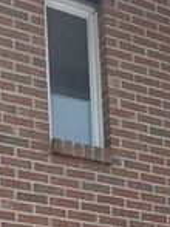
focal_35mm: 118
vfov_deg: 14.8
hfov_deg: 12.3
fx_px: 774
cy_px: 391
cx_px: 199
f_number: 1.6
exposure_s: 1/1543
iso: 50
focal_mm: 5.96
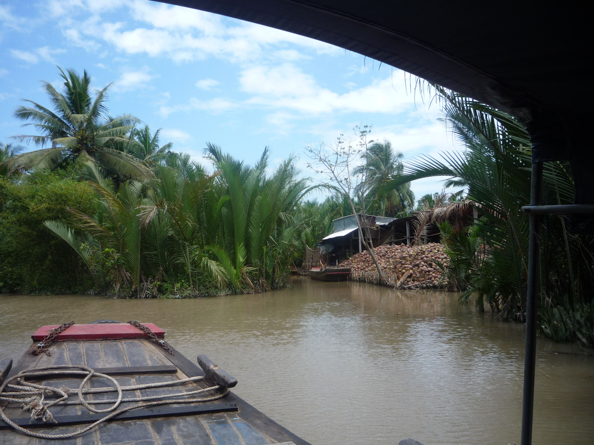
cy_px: 222
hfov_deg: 60.0
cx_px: 297
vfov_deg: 46.8
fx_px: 515
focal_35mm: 30
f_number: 4.5
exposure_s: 1/400
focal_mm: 5.2
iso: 100
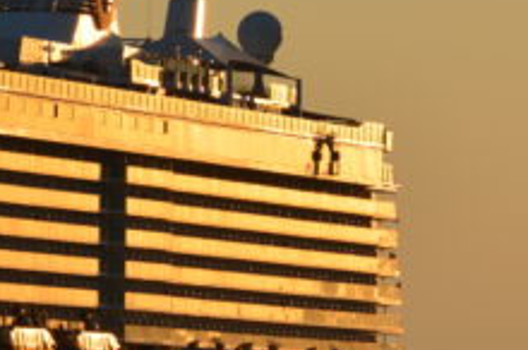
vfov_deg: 2.2
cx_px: -152
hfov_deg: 3.3
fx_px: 9190
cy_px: 144
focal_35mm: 628
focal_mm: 135
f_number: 11
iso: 100
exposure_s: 1/160
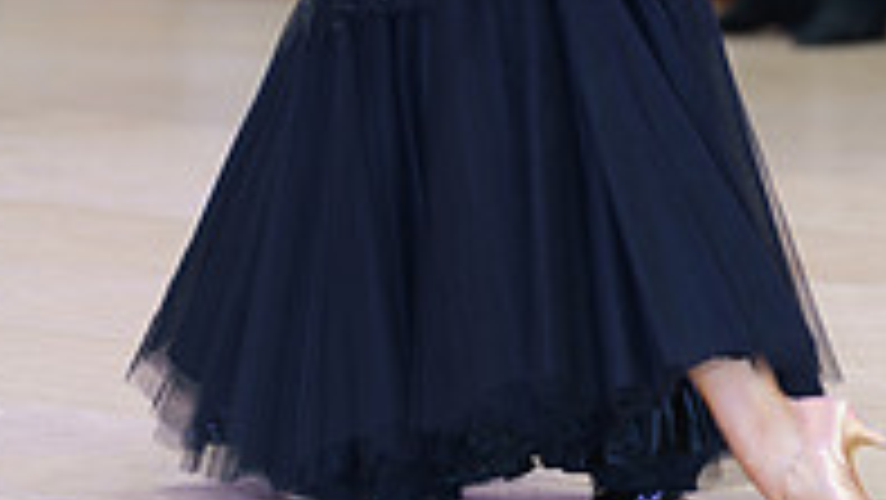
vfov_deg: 3.3
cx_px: 463
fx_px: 8649
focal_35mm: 368
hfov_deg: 5.9
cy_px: -225
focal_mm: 154
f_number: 2.8
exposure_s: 1/60
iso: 400
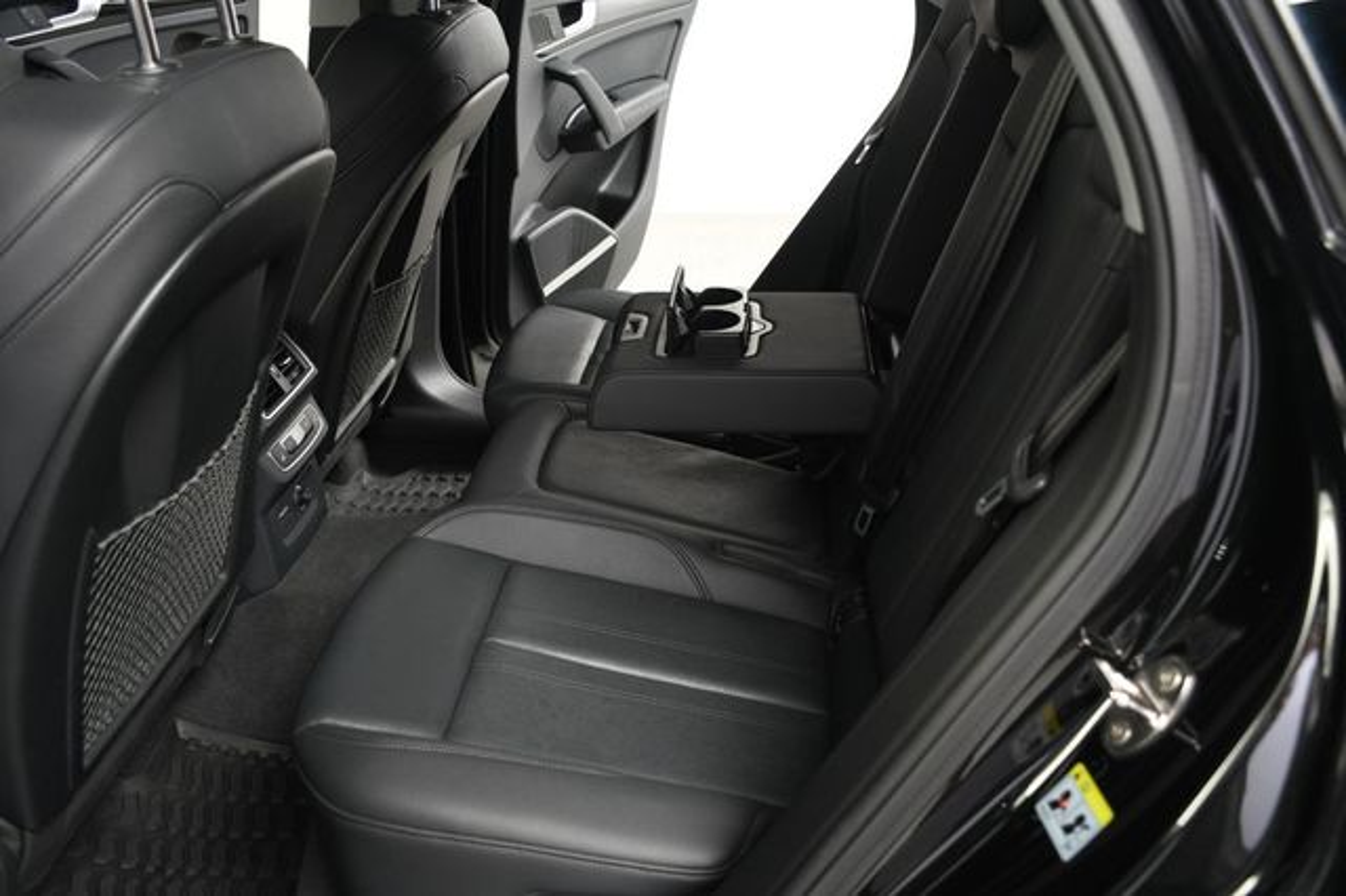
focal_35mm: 36
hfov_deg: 53.2
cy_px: 448
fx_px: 1345
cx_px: 673
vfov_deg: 36.8
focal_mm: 24
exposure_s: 1/160
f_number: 4
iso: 100
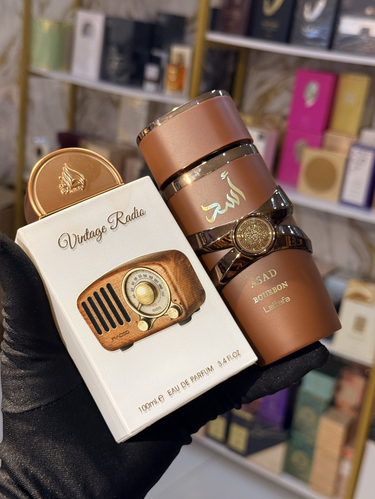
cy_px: 250
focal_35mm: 48
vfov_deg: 39.7
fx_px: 693
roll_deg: -9.1
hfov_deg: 30.3
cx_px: 188
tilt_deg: -18.3
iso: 160
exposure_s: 1/50
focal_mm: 6.76
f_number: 1.78
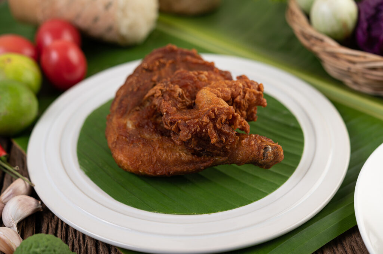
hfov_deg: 33.4
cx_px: 192
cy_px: 127
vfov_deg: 22.6
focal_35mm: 60
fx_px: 638
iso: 100
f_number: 5.6
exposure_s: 1/125
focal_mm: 60
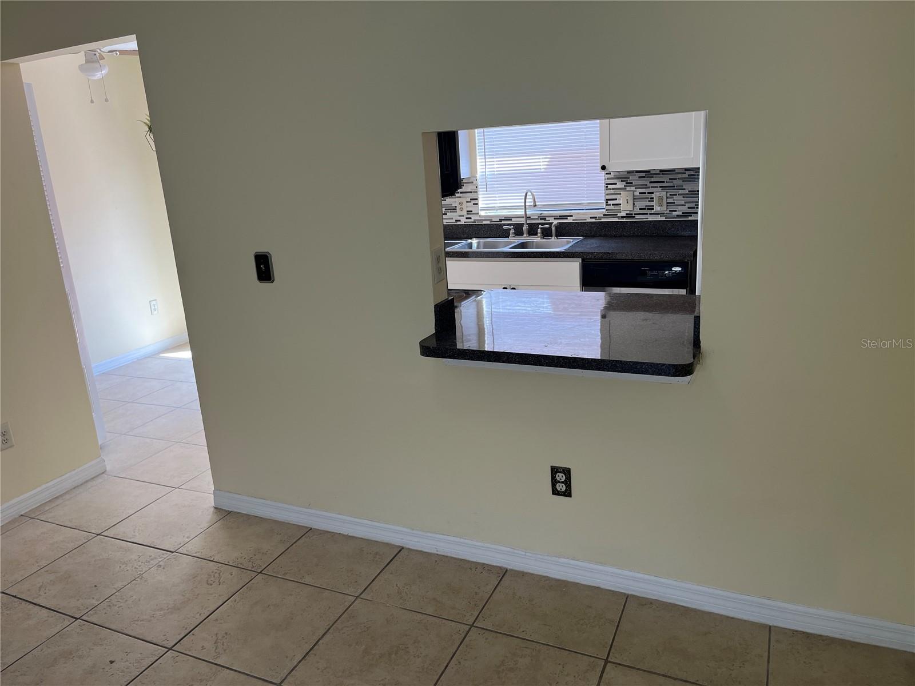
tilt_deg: -14.8
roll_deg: +4.5
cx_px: 458
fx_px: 687
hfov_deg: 67.3
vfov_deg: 53.1
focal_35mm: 26
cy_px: 343
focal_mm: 5.1
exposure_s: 1/120
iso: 50
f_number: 1.6
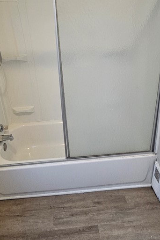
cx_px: 73
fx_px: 180
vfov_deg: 66.3
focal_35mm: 27
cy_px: 89
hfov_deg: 47.9
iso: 500
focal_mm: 2.2
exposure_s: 1/30
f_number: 2.2
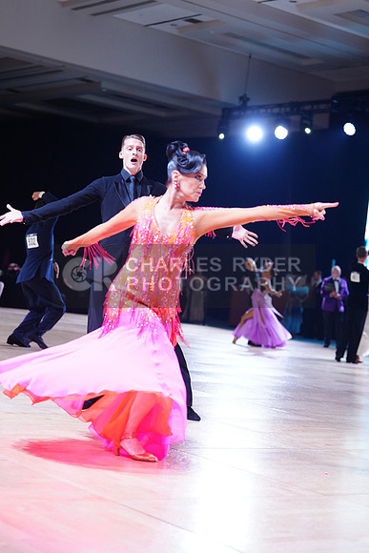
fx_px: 1076
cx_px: 184
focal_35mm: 70
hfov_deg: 19.5
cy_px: 276
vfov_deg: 28.8
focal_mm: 70
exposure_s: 1/500
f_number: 2.8
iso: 1250
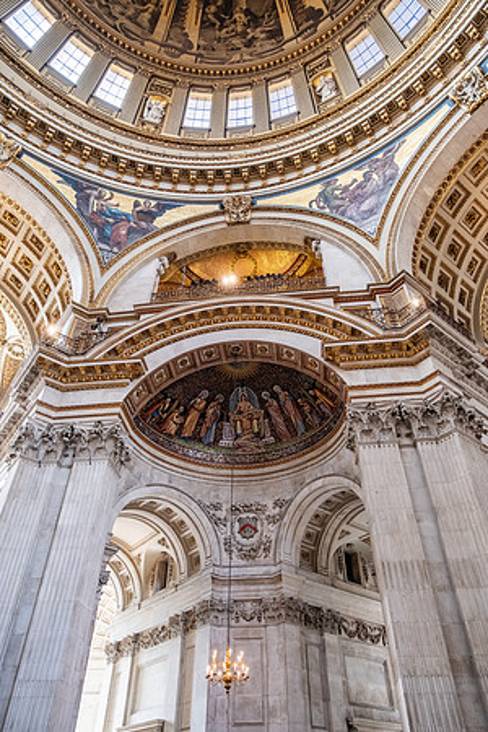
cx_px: 244
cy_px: 366
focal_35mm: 24
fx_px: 488
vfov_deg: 73.7
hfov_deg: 53.1
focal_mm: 16
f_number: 2.8
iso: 1250
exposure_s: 1/30
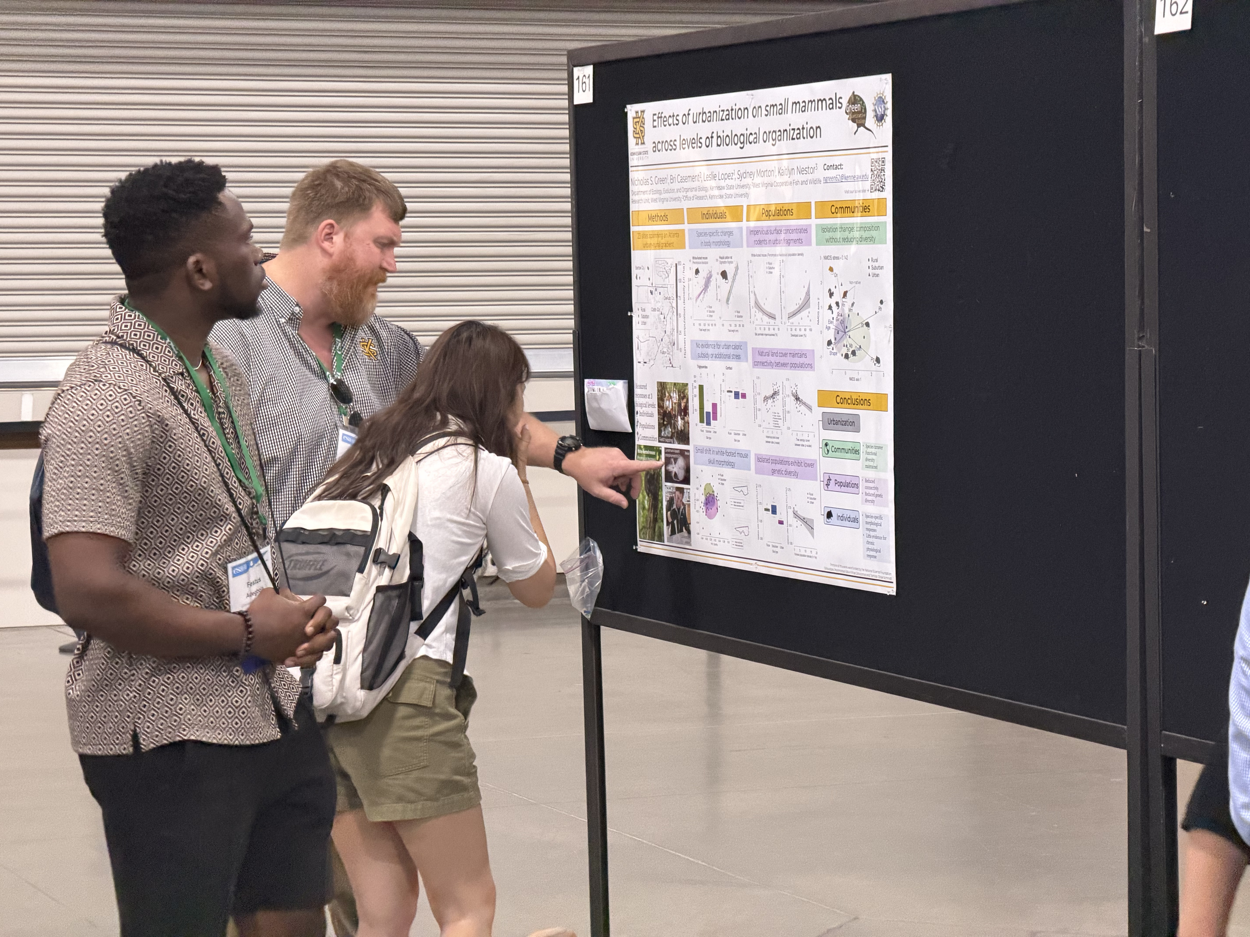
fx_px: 3611
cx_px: 625
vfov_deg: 14.8
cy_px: 468
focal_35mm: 100
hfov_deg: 19.6
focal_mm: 16.89
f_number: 2.8
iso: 640
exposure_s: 1/60
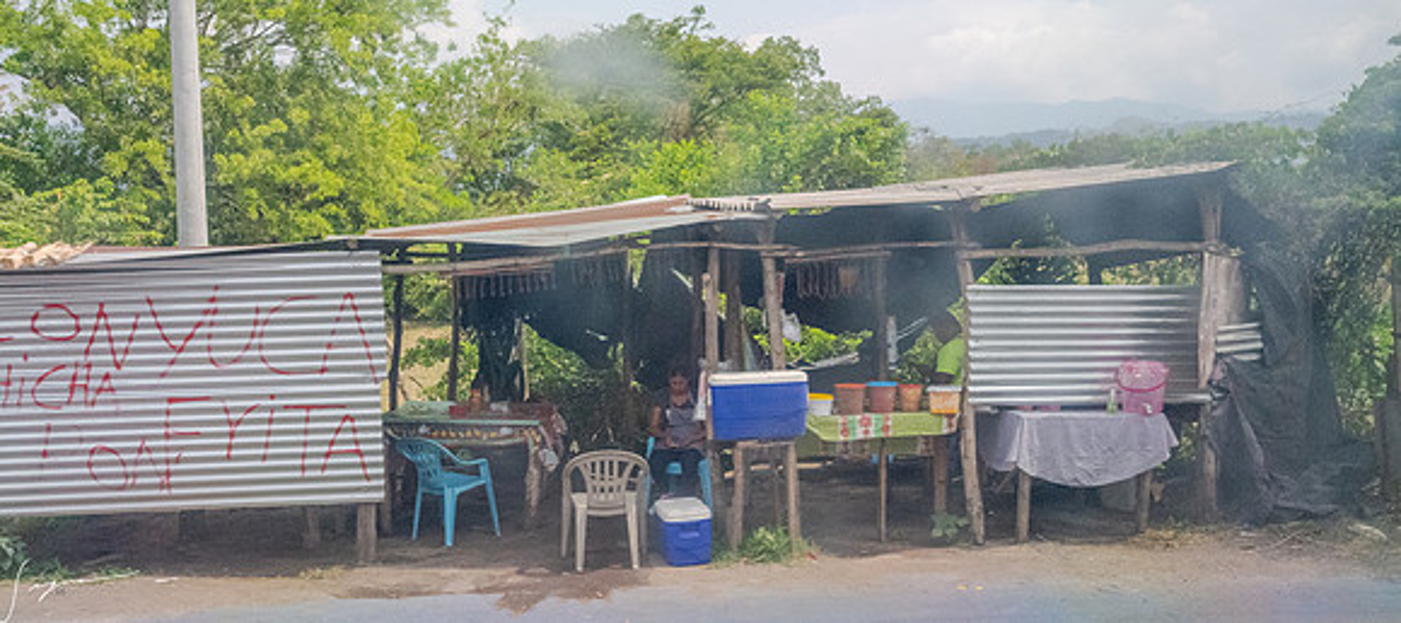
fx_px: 1227
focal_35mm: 35
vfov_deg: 28.5
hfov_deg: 59.4
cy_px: 329
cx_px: 672
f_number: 4
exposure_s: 1/500
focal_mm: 24
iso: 3600
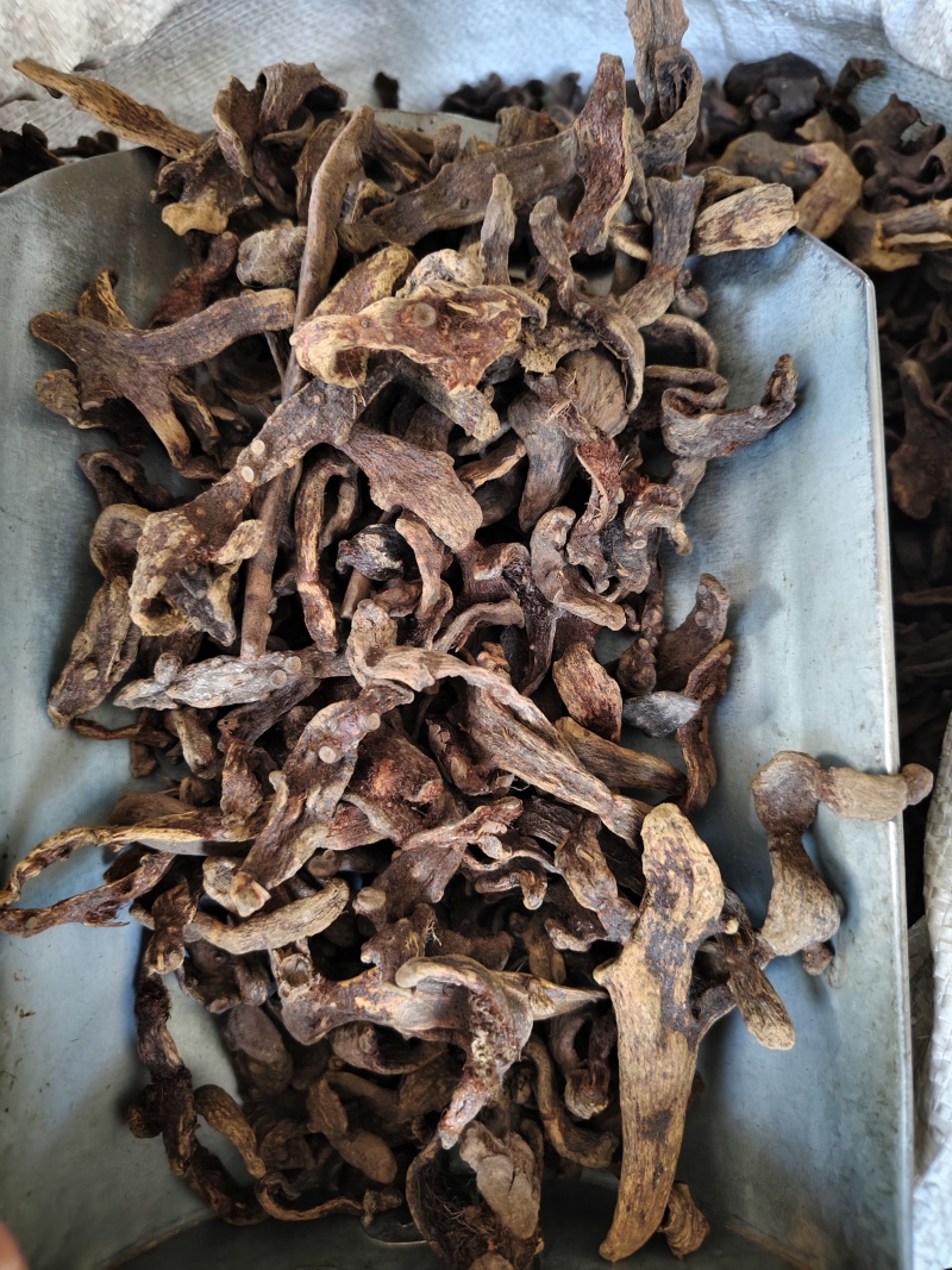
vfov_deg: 73.9
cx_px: 476
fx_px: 844
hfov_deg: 58.9
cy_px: 635
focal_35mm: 23
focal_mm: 5.56
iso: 918
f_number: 1.88
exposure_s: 1/33.3
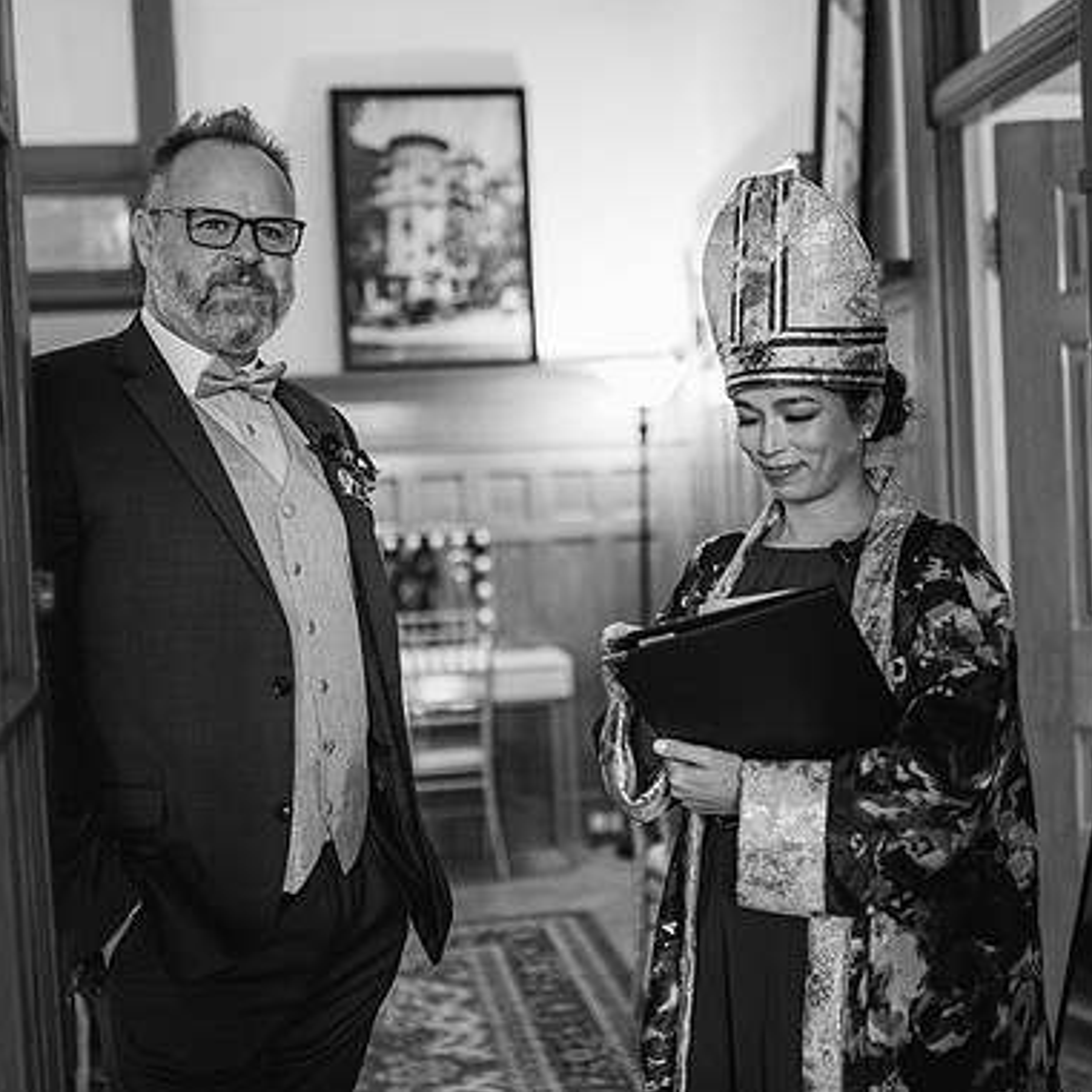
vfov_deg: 36.8
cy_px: 542
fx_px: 1642
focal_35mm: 46
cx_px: 588
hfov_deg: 36.8
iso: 1000
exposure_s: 1/200
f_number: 1.4
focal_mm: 35
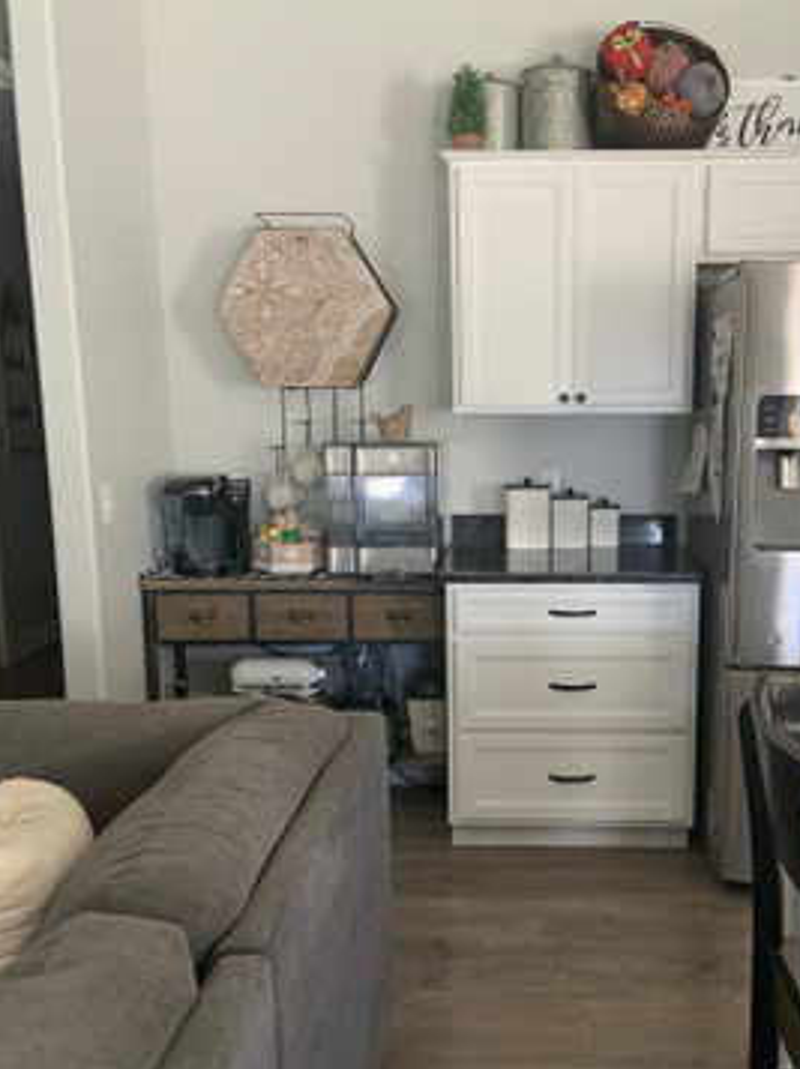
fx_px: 1080
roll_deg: +0.3
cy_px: 596
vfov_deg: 52.6
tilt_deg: -10.5
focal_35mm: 35
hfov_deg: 40.3
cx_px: 512
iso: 125
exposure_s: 1/60
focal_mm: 4.25
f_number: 1.8
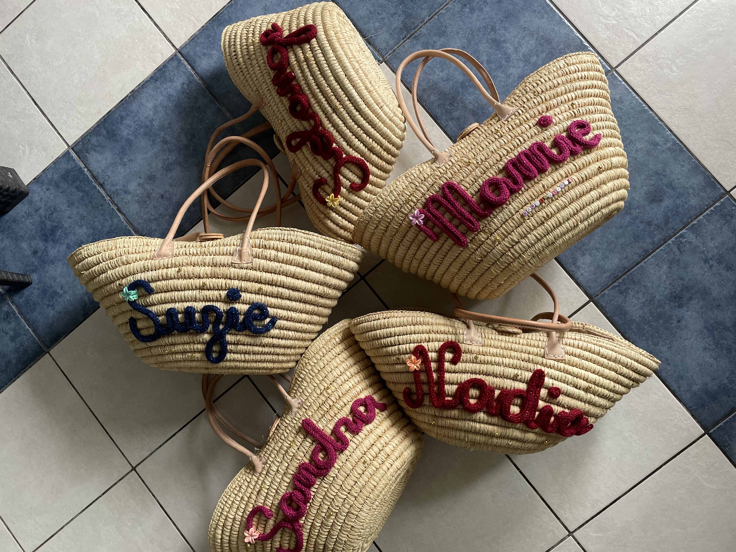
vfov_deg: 53.1
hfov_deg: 67.3
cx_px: 368
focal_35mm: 26
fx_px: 553
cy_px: 276
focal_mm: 4.2
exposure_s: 1/121
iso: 100
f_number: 1.6
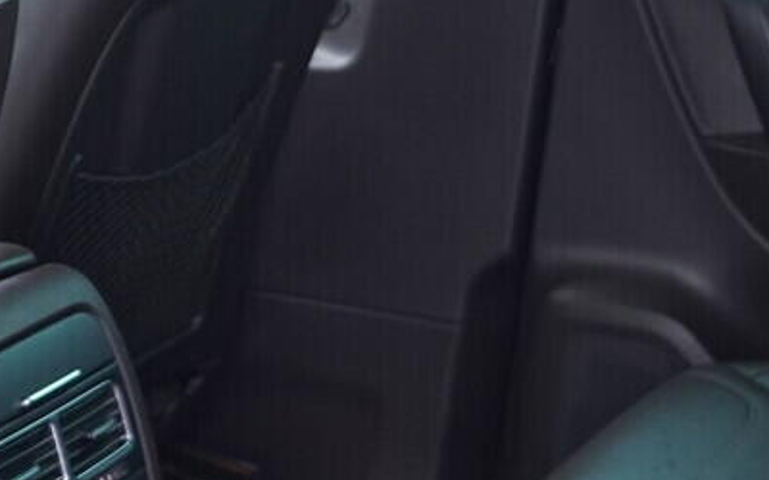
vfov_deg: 9.9
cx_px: 160
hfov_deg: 15.7
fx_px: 2766
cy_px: 428
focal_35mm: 132
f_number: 2.8
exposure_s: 1/40
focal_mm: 24
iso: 500
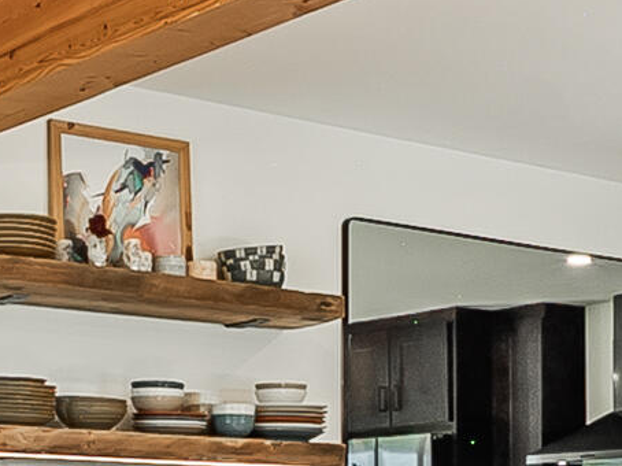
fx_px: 1580
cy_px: 559
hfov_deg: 22.1
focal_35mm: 88
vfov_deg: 16.1
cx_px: 189
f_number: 10
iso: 100
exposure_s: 1/2.5
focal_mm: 10
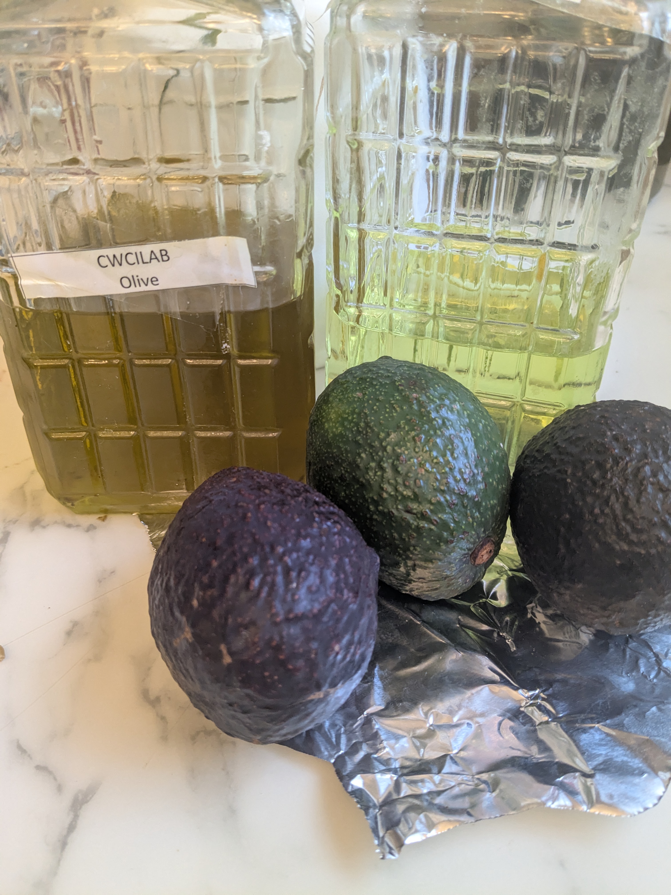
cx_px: 336
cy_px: 448
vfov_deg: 65.3
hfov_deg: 51.4
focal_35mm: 27
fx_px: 698
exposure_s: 1/120
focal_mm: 4.38
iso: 318
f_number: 1.73
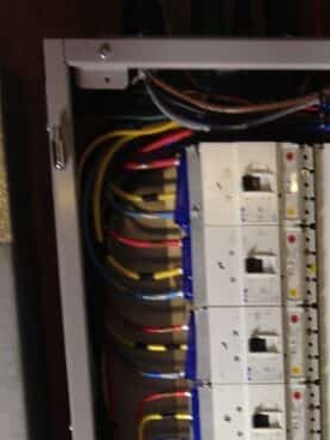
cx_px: 344
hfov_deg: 15.7
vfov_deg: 19.6
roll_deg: +1.2
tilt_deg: -6.2
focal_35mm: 92
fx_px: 1170
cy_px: 574
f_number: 2.4
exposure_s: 1/40
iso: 50
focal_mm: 4.12
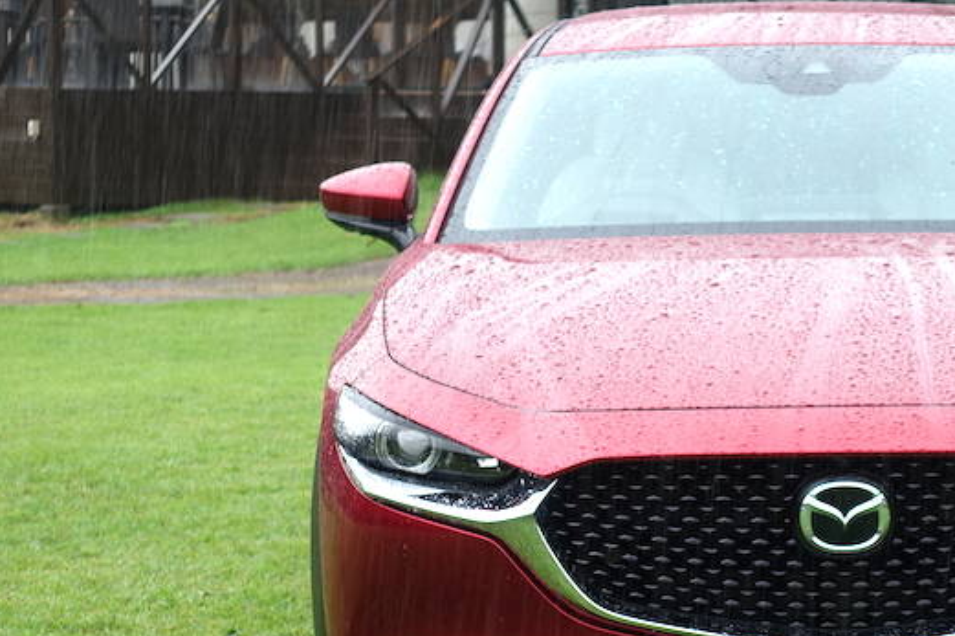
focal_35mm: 121
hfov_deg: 16.7
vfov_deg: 11.3
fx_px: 3209
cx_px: 818
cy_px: 401
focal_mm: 25.7
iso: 125
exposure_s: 1/80
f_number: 3.2
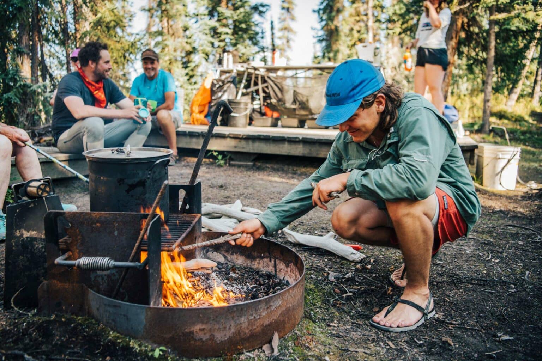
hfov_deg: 58.7
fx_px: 482
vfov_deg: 41.1
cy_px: 180
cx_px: 271
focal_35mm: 32
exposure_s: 1/80
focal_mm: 32
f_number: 2.8
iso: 31
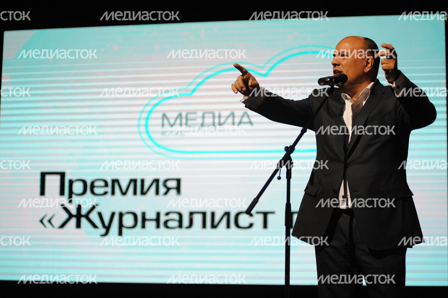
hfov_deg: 25.4
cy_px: 149
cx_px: 224
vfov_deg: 17.0
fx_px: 995
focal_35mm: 80
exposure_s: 1/320
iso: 2500
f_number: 2.8
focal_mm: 80
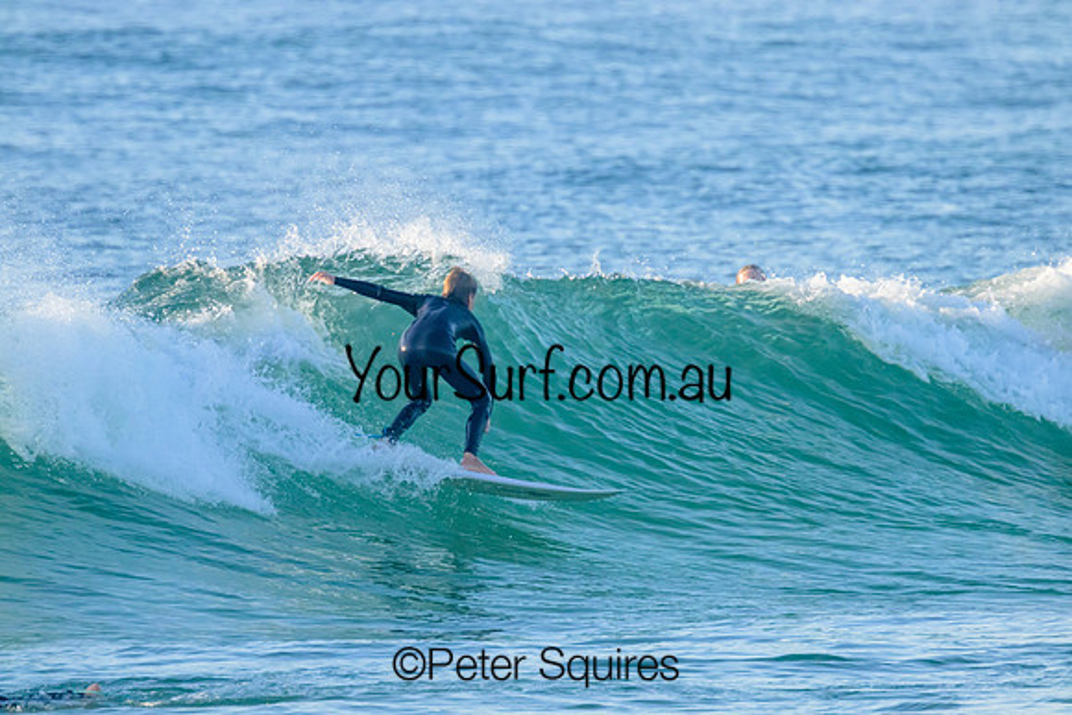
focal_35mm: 800
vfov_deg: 1.7
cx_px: 536
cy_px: 358
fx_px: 23827
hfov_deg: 2.6
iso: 3600
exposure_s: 1/2000
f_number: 11
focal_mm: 800
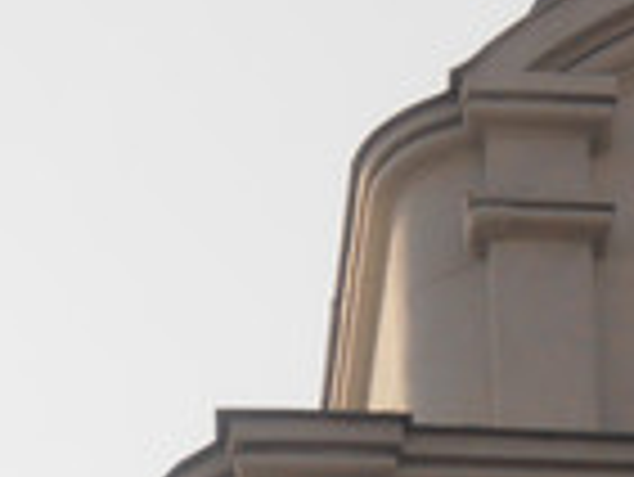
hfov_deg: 3.2
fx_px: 11457
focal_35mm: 625
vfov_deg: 2.4
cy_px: 468
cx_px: 1043
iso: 80
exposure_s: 1/500
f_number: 5.8
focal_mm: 24.39
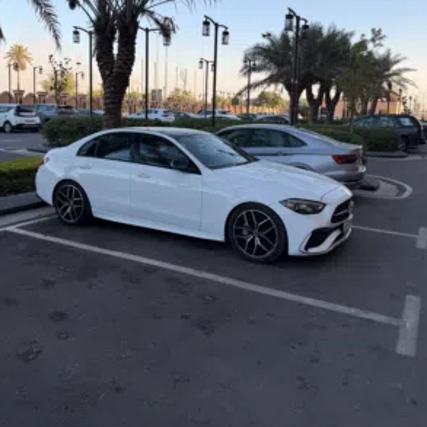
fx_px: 405
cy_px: 150
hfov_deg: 55.6
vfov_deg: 54.7
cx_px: 217
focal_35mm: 29
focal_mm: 6.76
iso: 80
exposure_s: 1/1091
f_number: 1.78
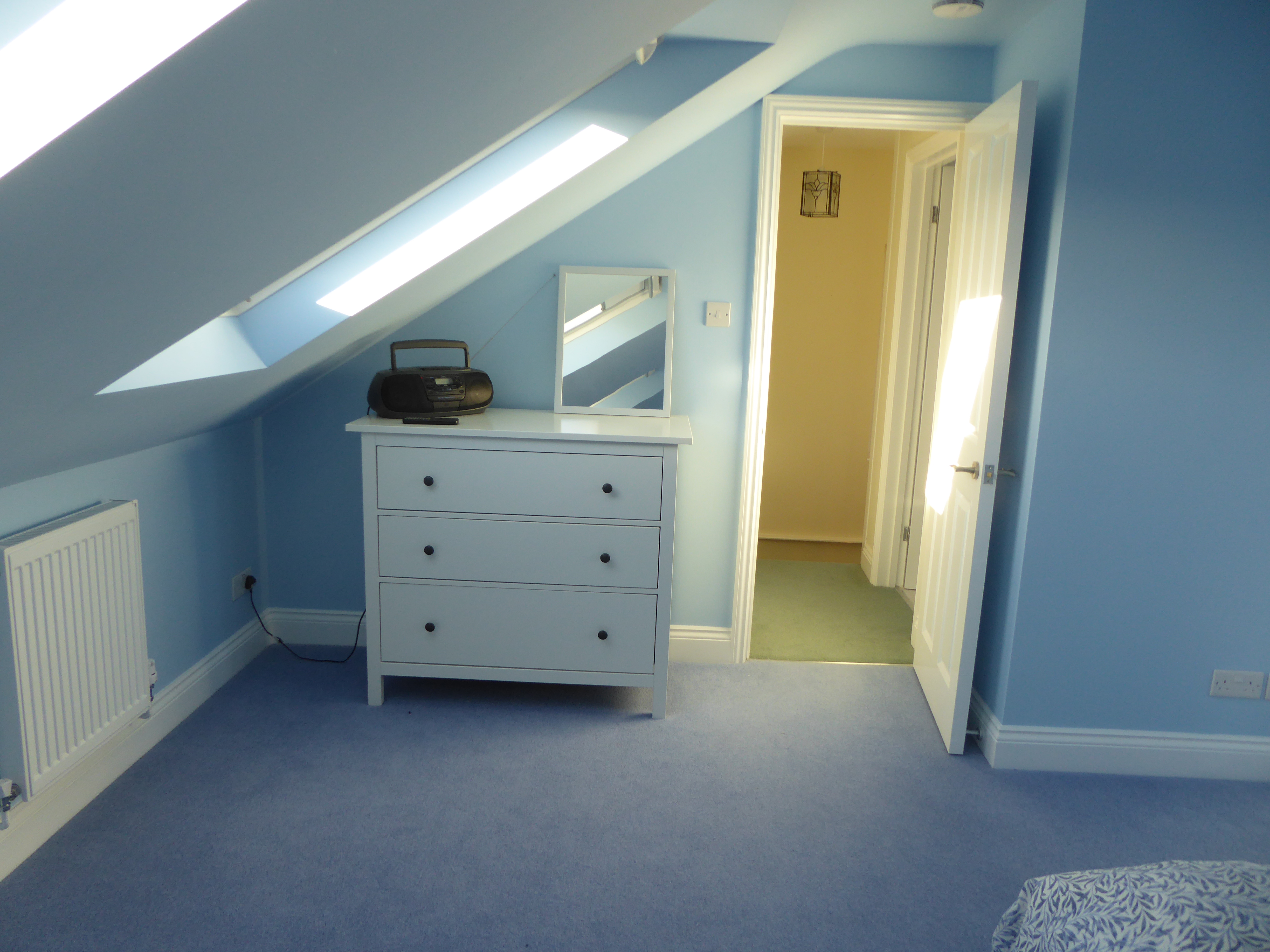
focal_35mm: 25
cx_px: 635
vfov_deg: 54.9
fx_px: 917
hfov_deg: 69.4
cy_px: 476
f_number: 3.3
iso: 100
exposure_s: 1/80
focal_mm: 4.3
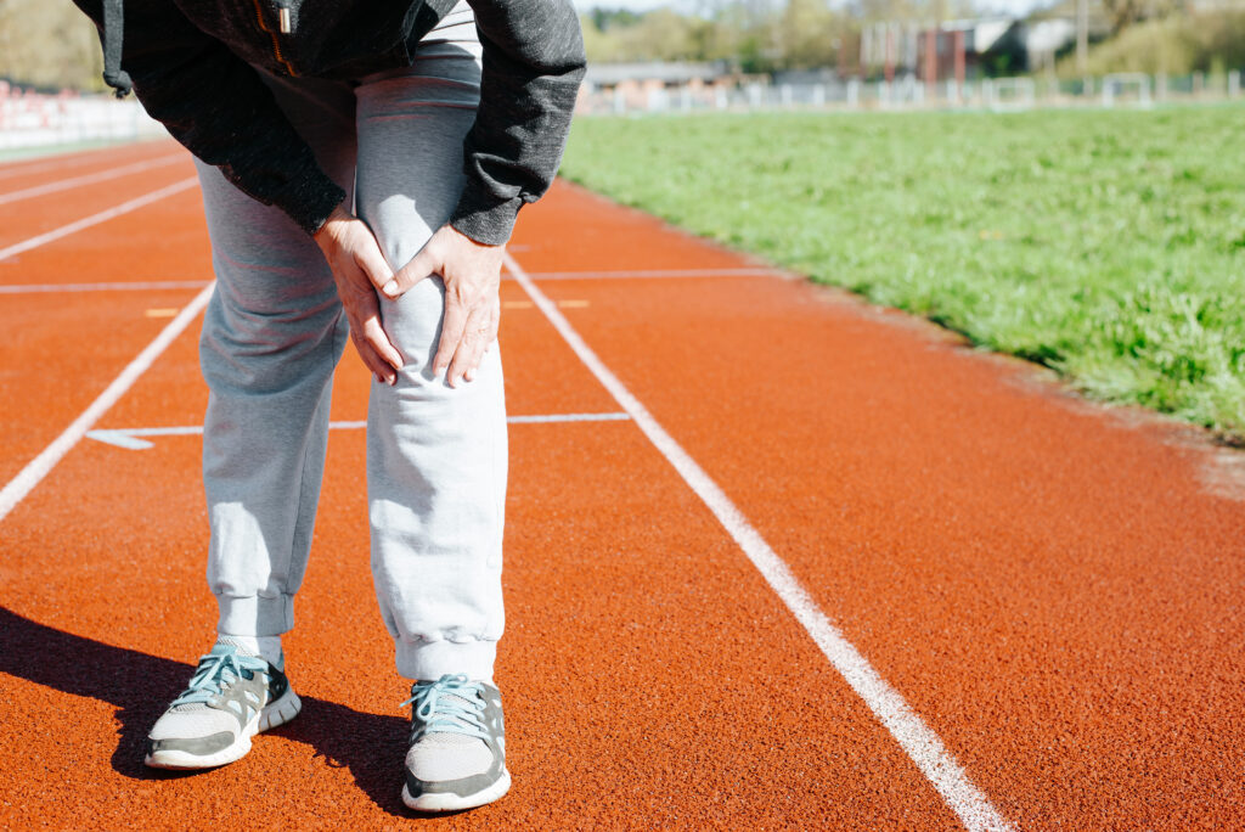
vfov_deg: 27.0
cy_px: 416
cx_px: 622
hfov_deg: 39.6
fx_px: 1730
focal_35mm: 50
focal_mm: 50
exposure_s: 1/250
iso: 100
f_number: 4.5
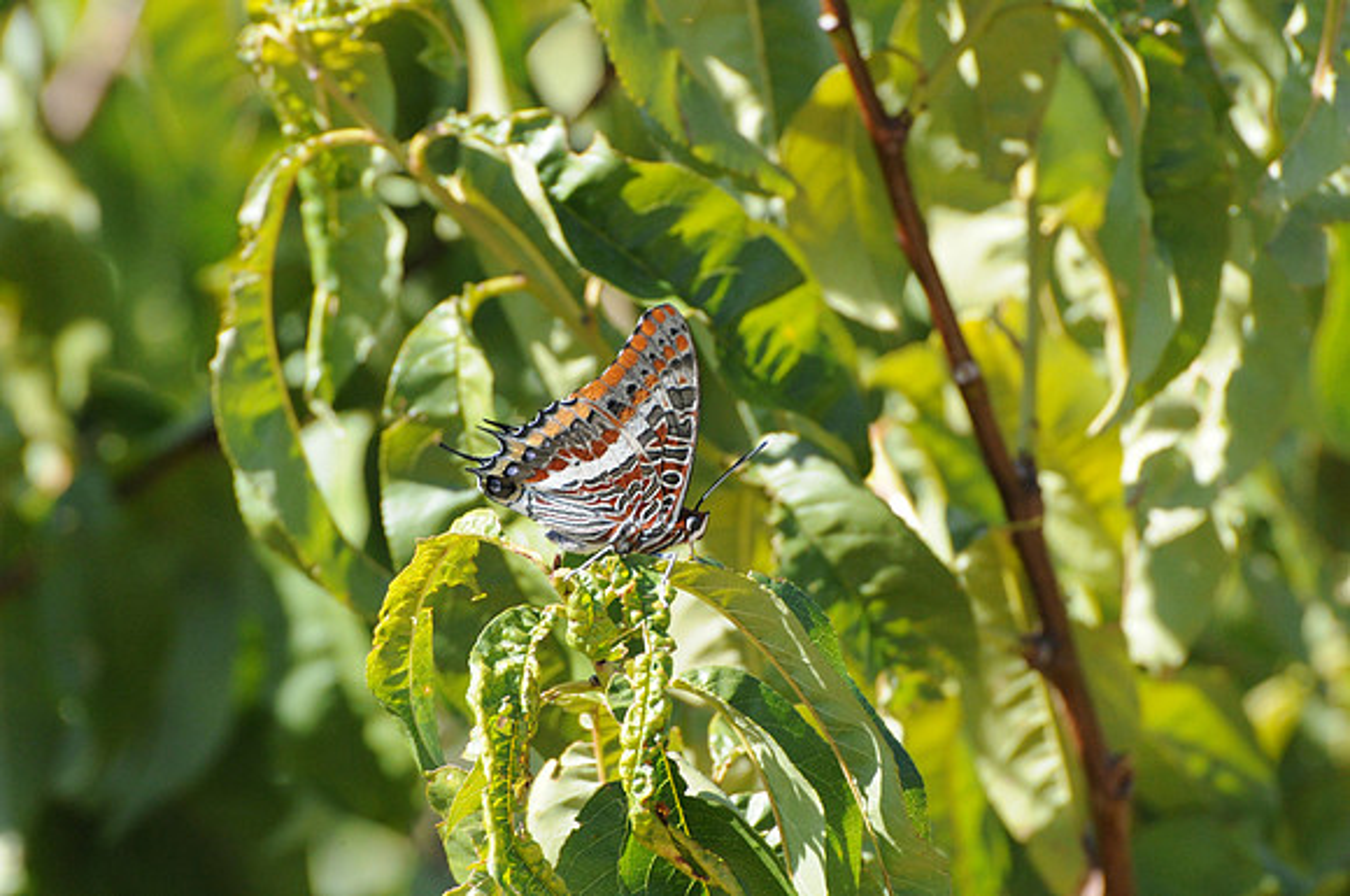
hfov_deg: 4.6
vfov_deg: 3.0
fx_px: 16851
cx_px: 675
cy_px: 448
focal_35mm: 450
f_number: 11
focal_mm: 300
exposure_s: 1/500
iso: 1250
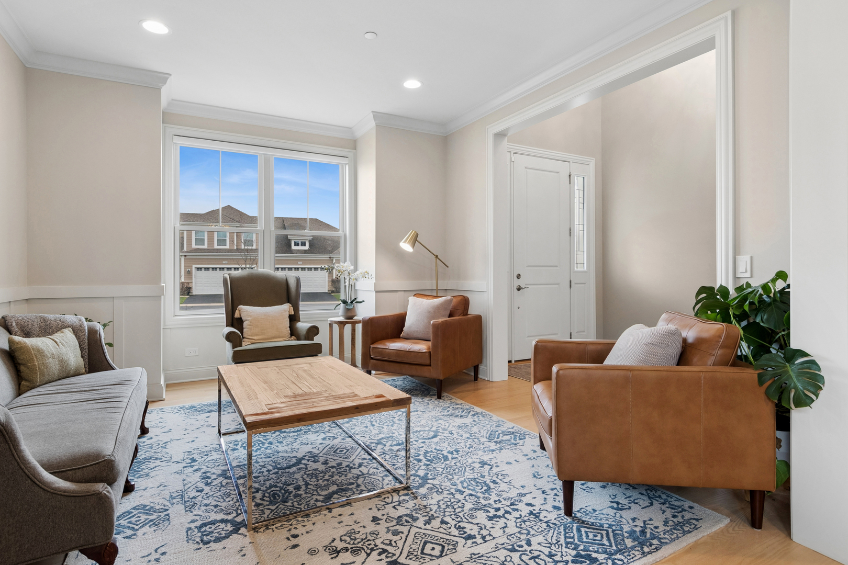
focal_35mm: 18
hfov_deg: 90.0
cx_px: 424
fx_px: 424
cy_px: 282
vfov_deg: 67.4
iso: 320
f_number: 8
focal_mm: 12
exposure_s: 1/25
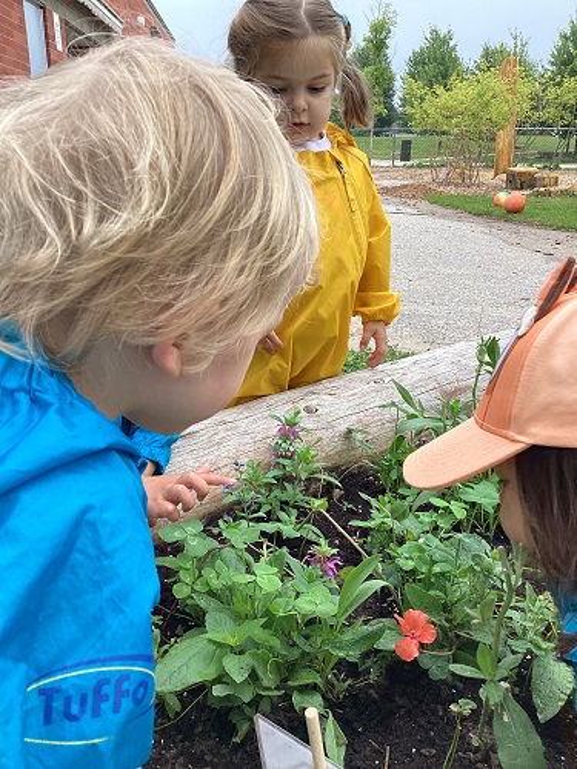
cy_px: 384
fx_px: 689
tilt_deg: -18.2
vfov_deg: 58.4
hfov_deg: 45.4
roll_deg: -0.1
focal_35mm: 31
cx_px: 288
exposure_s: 1/120
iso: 40
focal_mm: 3.3
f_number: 2.4
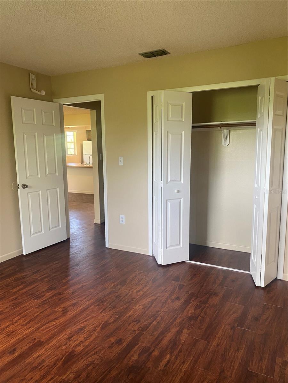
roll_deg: +0.9
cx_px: 144
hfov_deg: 53.1
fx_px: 288
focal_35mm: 26
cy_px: 192
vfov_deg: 67.3
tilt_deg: -8.6
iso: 125
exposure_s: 1/67
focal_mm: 4.25
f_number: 1.8
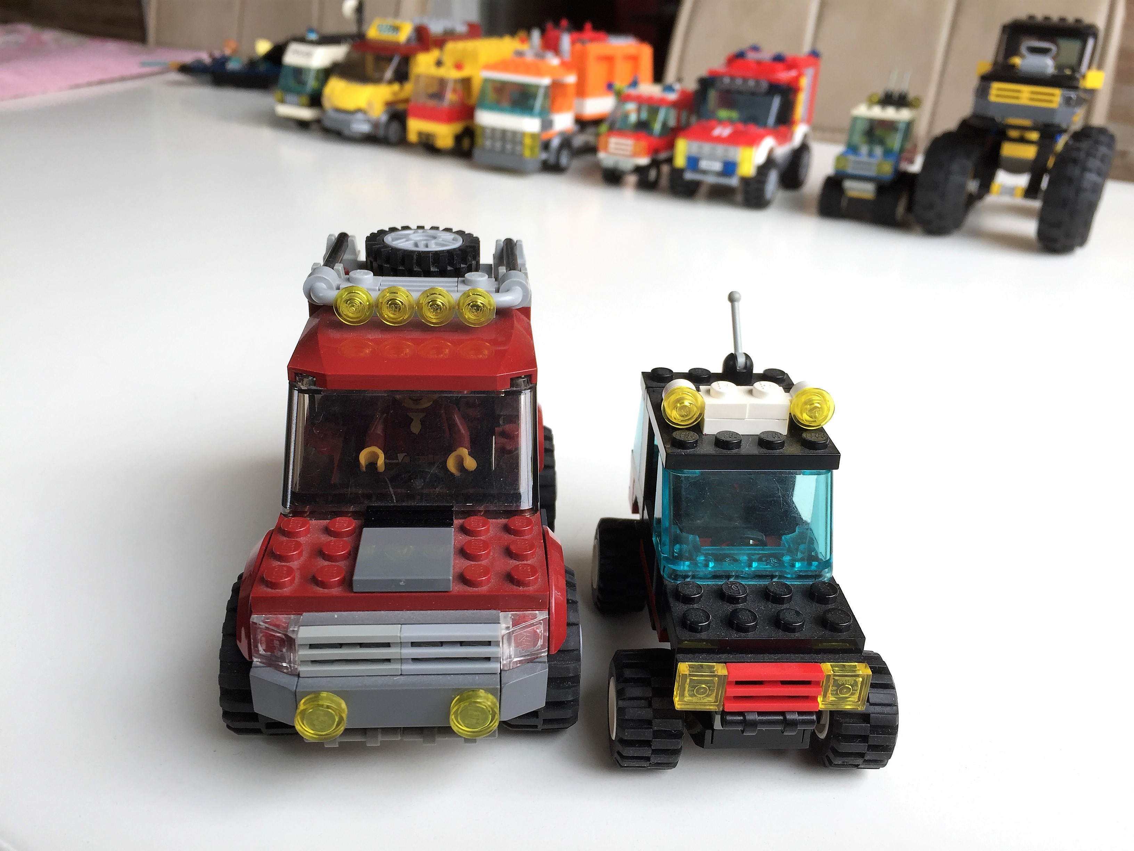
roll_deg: -3.3
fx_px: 950
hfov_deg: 61.7
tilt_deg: -25.2
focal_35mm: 29
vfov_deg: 48.2
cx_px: 567
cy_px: 426
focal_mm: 4.15
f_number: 2.2
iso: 40
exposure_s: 1/100
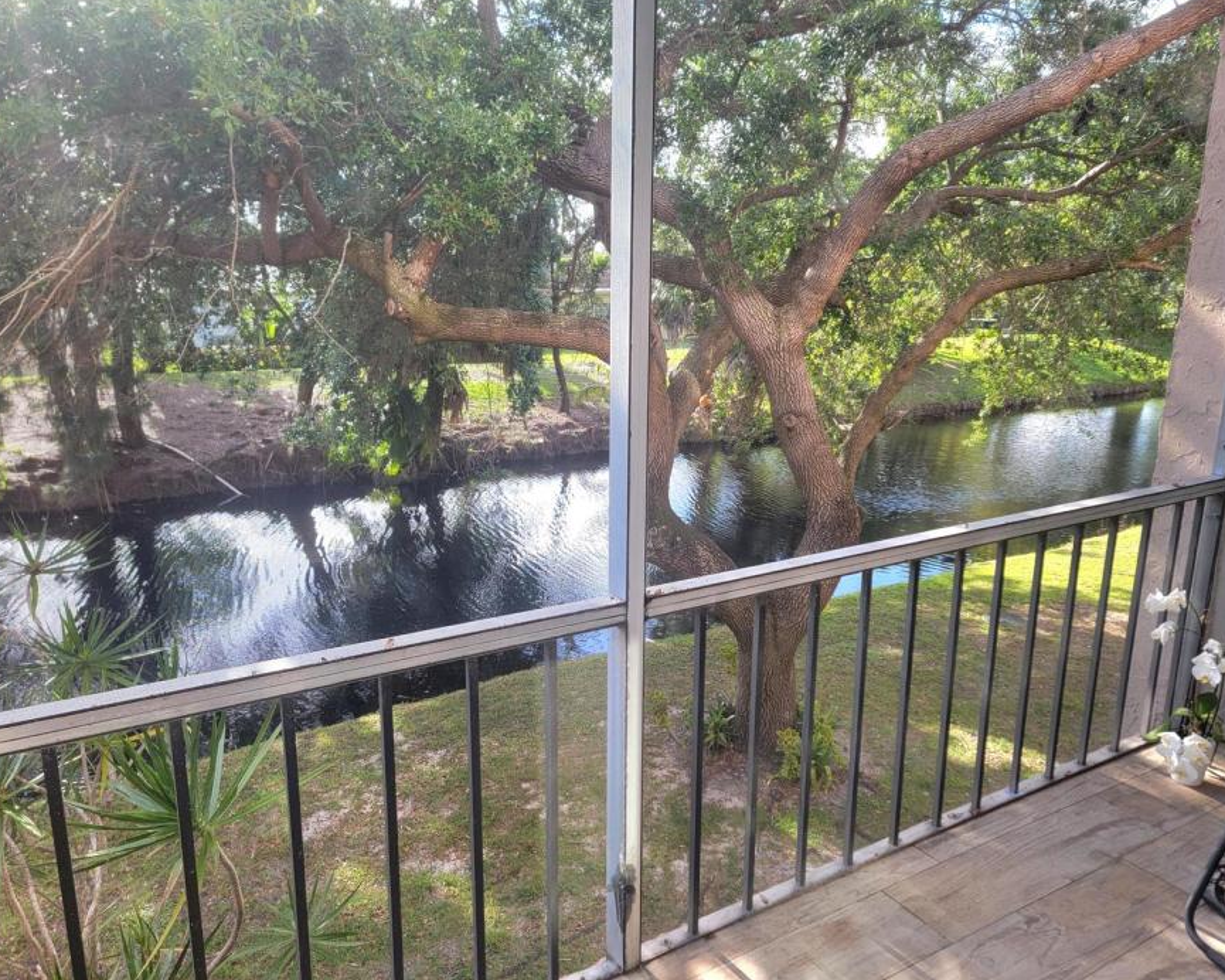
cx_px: 619
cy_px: 473
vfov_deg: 54.9
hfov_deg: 66.0
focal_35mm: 26
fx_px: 943
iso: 25
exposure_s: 1/120
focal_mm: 6.7
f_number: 1.8
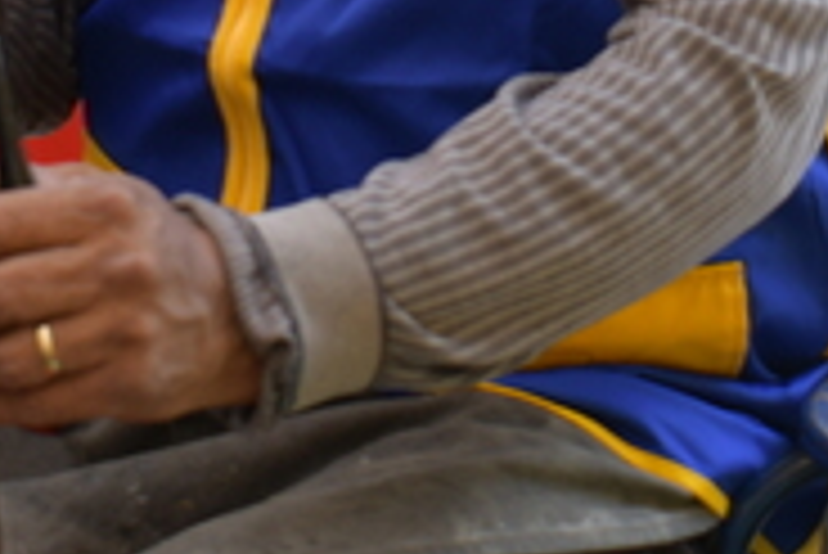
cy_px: -293
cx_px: 441
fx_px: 3453
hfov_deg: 13.7
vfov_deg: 8.9
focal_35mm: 150
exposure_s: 1/125
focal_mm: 31
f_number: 5.6
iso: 160
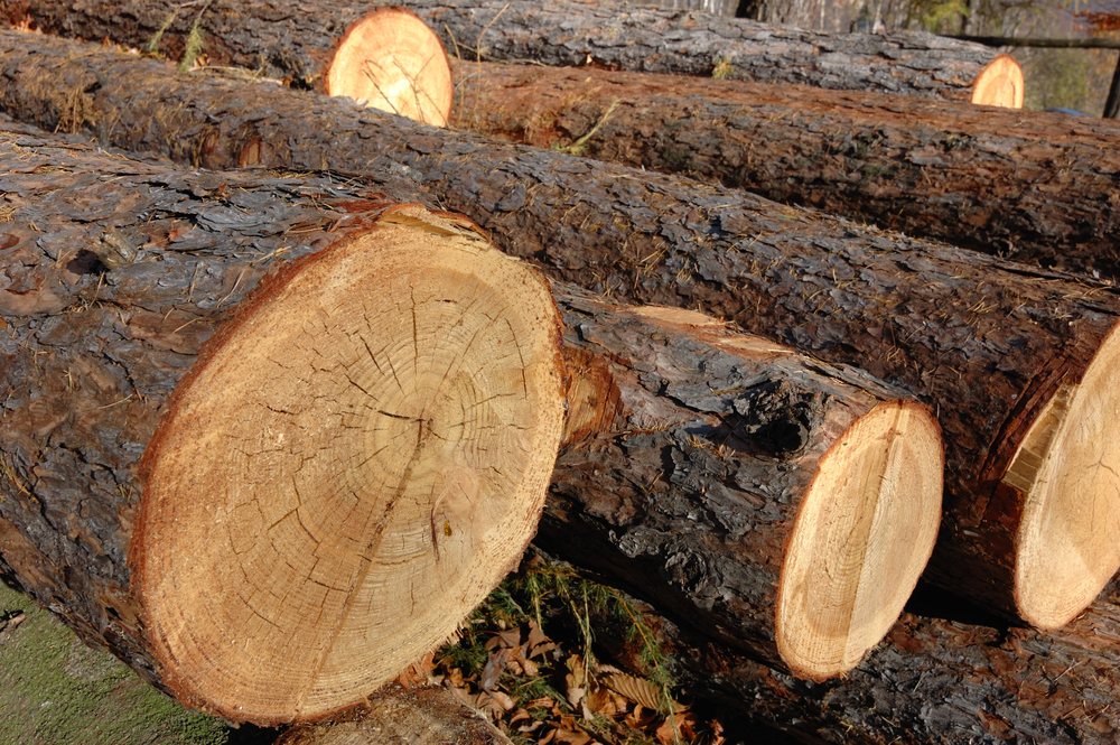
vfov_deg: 36.8
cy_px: 372
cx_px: 560
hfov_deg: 53.2
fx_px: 1119
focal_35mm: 36
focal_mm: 24
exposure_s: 1/160
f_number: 11
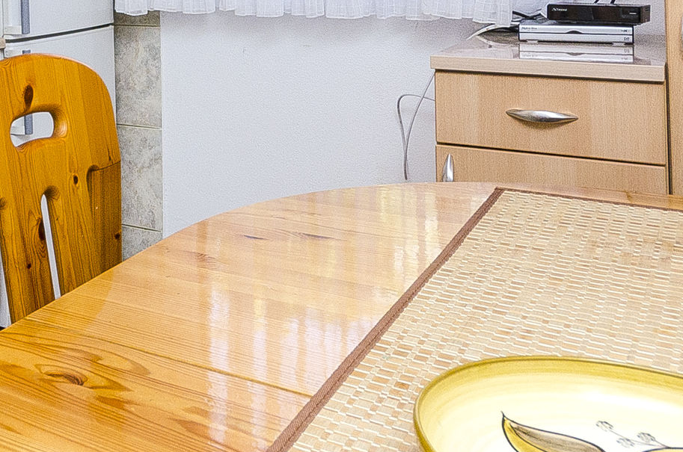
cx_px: 24
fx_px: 871
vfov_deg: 26.7
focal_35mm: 46
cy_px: -49
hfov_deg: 38.7
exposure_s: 1/200
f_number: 8
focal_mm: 10
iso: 250
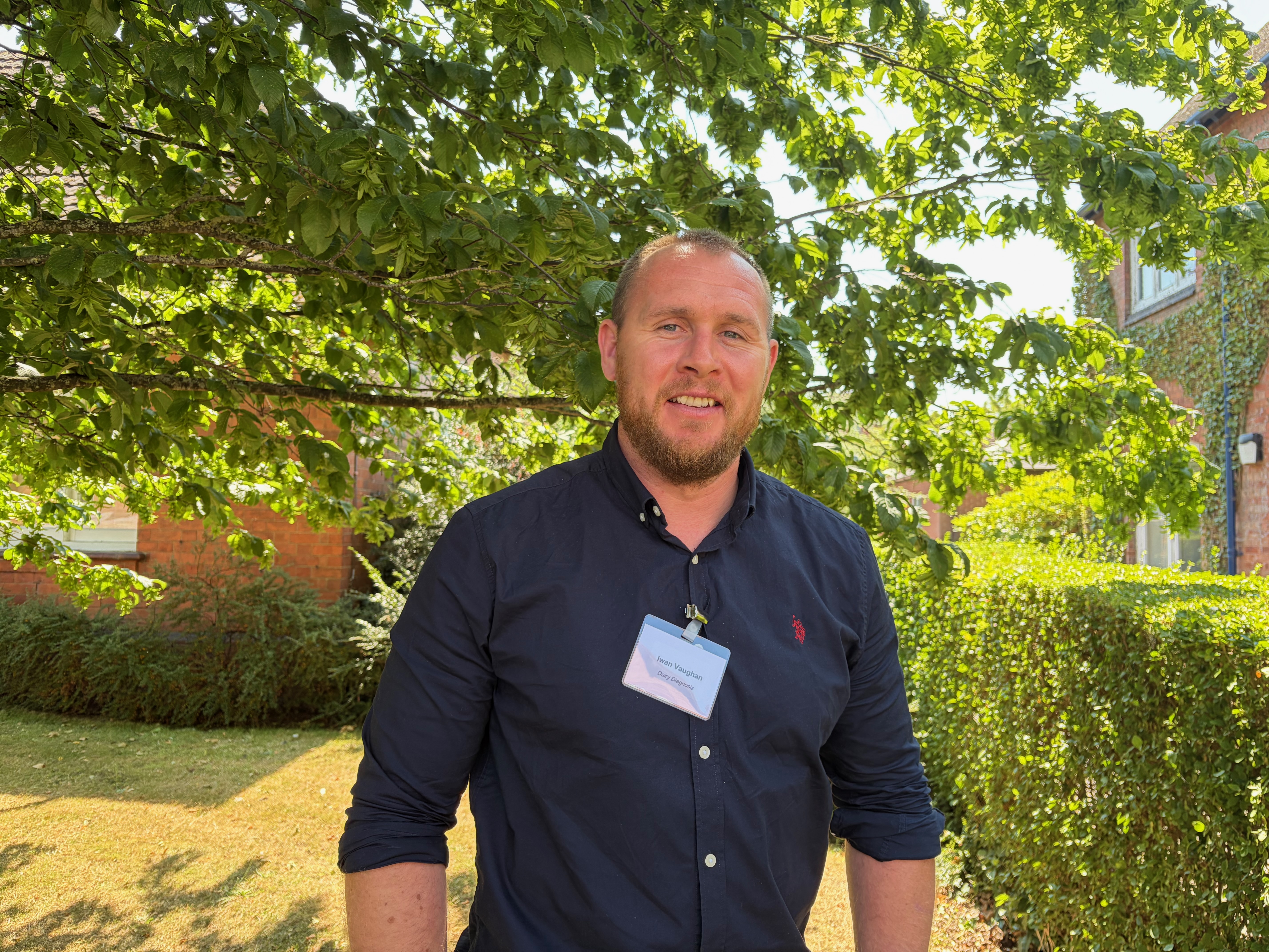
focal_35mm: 26
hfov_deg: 67.3
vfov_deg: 53.1
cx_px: 634
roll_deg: -0.7
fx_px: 953
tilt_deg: +4.2
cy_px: 476
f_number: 1.6
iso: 50
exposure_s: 1/191
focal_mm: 5.96
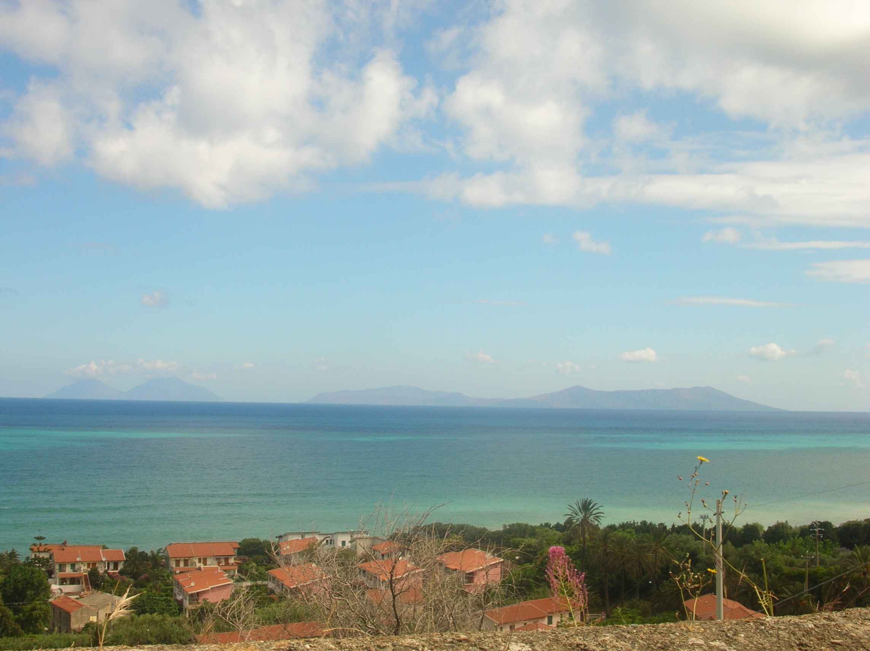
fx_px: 1205
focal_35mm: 48
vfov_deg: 30.2
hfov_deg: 39.7
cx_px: 435
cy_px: 326
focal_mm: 8
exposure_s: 1/230
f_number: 6.4
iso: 50
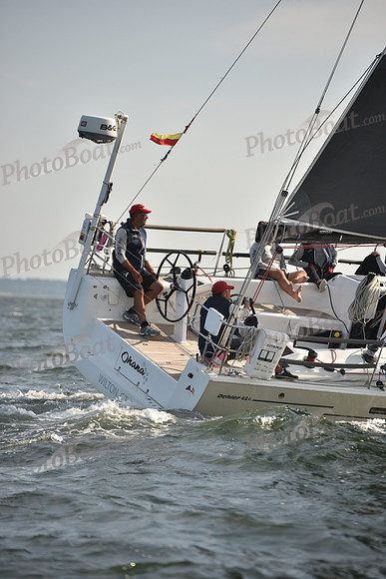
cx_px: 193
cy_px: 290
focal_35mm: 200
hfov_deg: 6.9
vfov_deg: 10.3
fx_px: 3214
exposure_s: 1/800
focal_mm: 200
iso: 250
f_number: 4
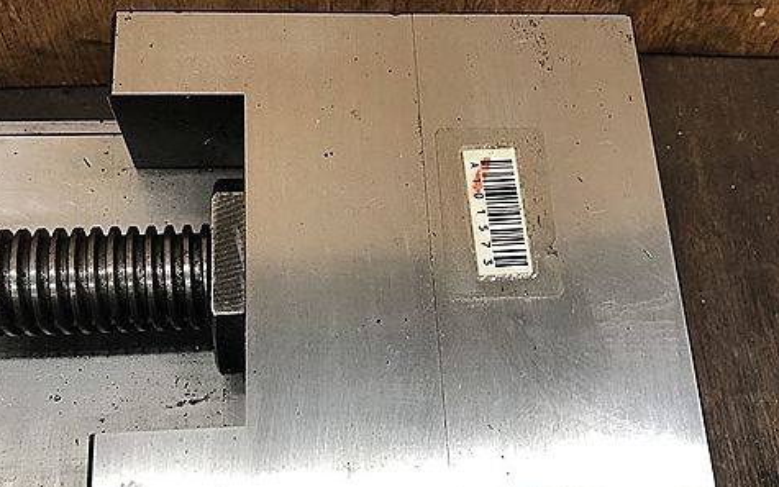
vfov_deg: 32.0
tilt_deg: -70.3
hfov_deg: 49.3
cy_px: 236
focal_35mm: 40
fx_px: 849
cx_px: 385
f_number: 1.8
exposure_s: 1/15
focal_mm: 3.99
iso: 40
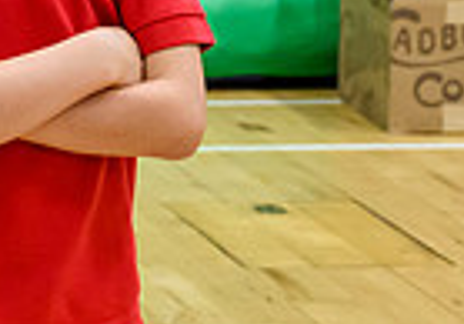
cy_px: -315
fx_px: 2838
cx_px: -506
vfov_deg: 6.4
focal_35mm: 217
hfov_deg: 8.8
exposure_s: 1/250
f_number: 4
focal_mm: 39
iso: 4000
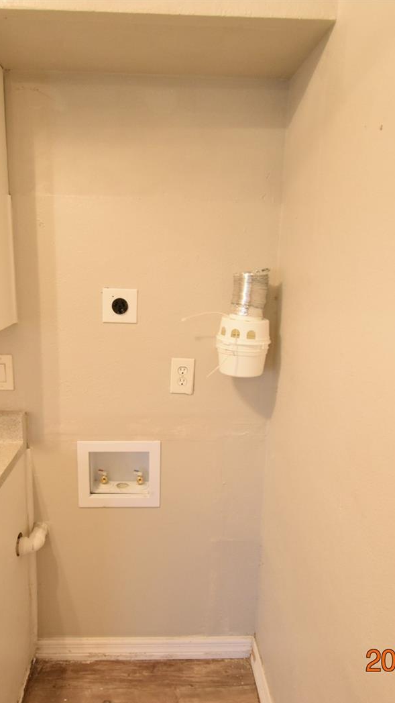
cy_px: 357
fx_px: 447
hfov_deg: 47.5
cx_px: 168
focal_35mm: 24
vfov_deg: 76.3
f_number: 3.5
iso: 1800
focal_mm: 10
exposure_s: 1/60
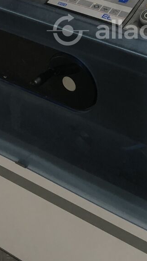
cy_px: 30
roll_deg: +2.0
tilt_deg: -29.3
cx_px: 112
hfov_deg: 14.2
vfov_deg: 24.4
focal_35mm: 85
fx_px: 589
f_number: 1.8
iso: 32
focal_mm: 4
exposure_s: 1/25
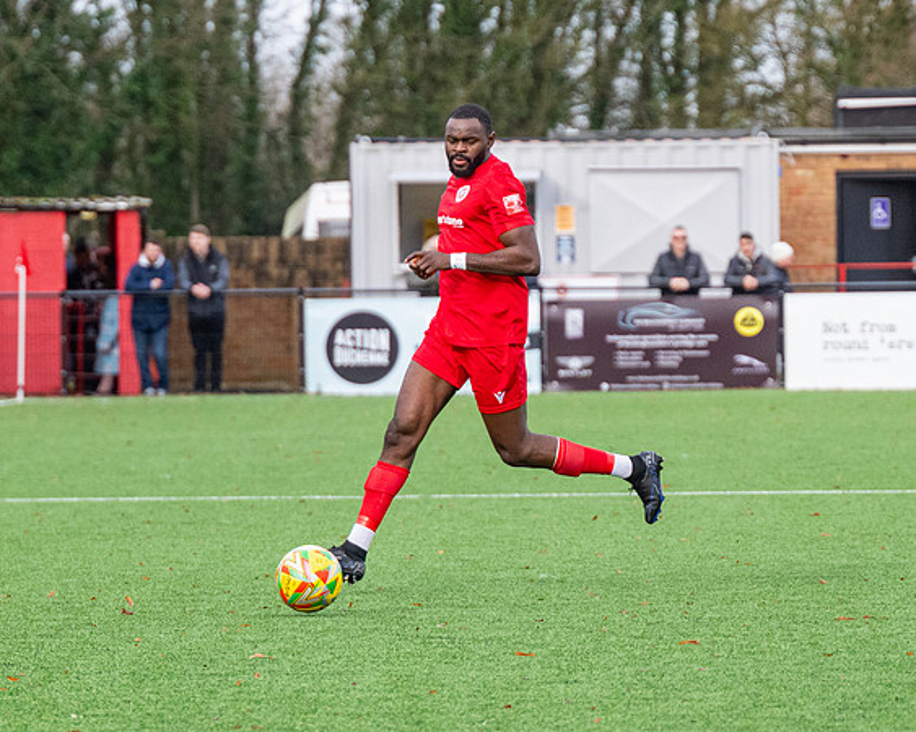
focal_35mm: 361
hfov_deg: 5.4
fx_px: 9780
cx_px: 371
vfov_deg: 4.3
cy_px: 305
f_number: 4
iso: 800
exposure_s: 1/1600
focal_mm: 135
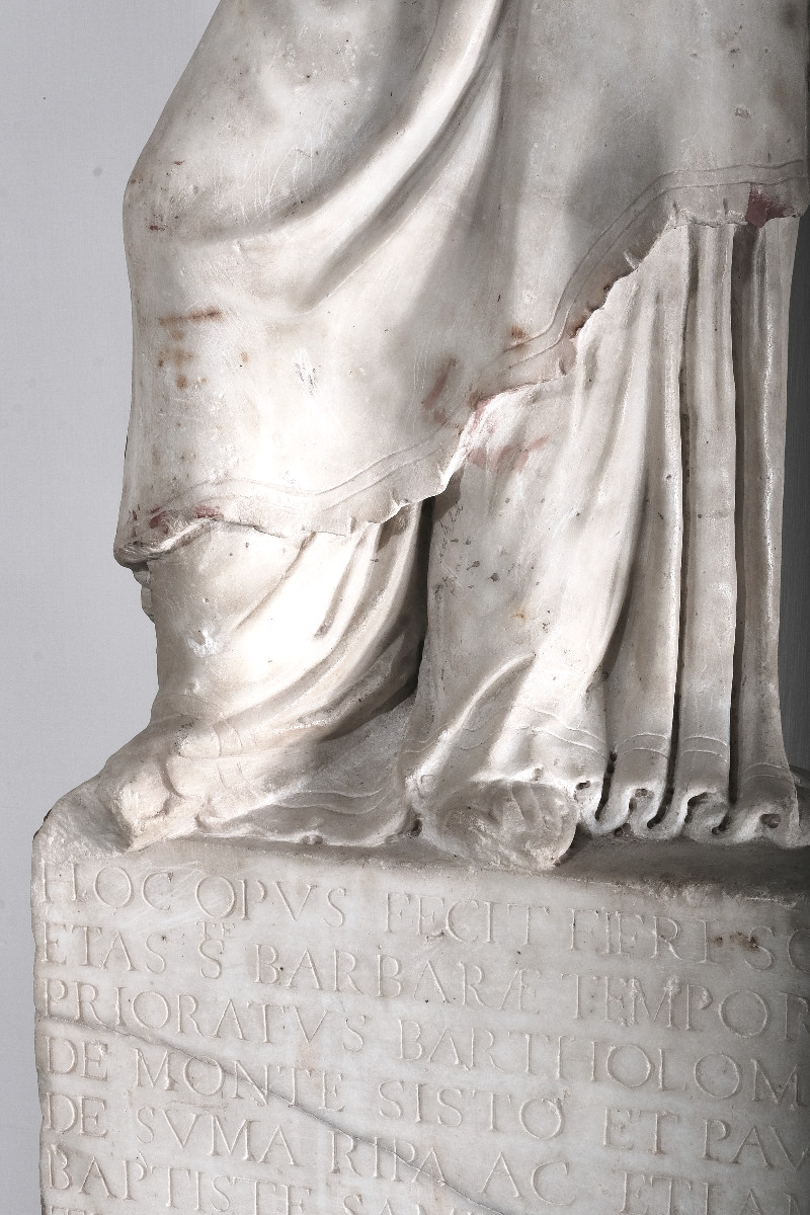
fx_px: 2160
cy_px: 608
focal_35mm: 64
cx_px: 405
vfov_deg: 31.4
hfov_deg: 21.2
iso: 320
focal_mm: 42.9
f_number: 20
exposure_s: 1/250
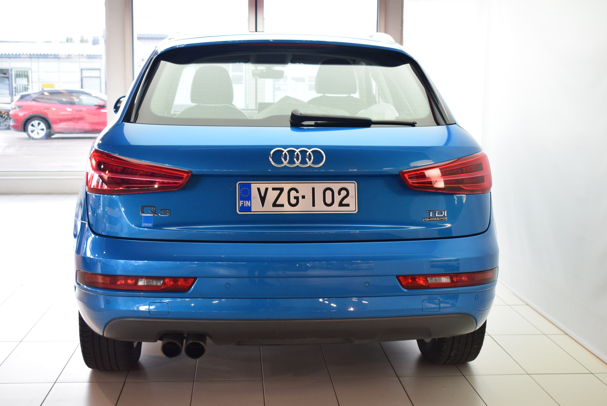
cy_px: 203
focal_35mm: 48
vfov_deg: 28.1
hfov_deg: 41.1
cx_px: 304
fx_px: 810
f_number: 4.5
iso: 1600
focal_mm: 32
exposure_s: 1/125
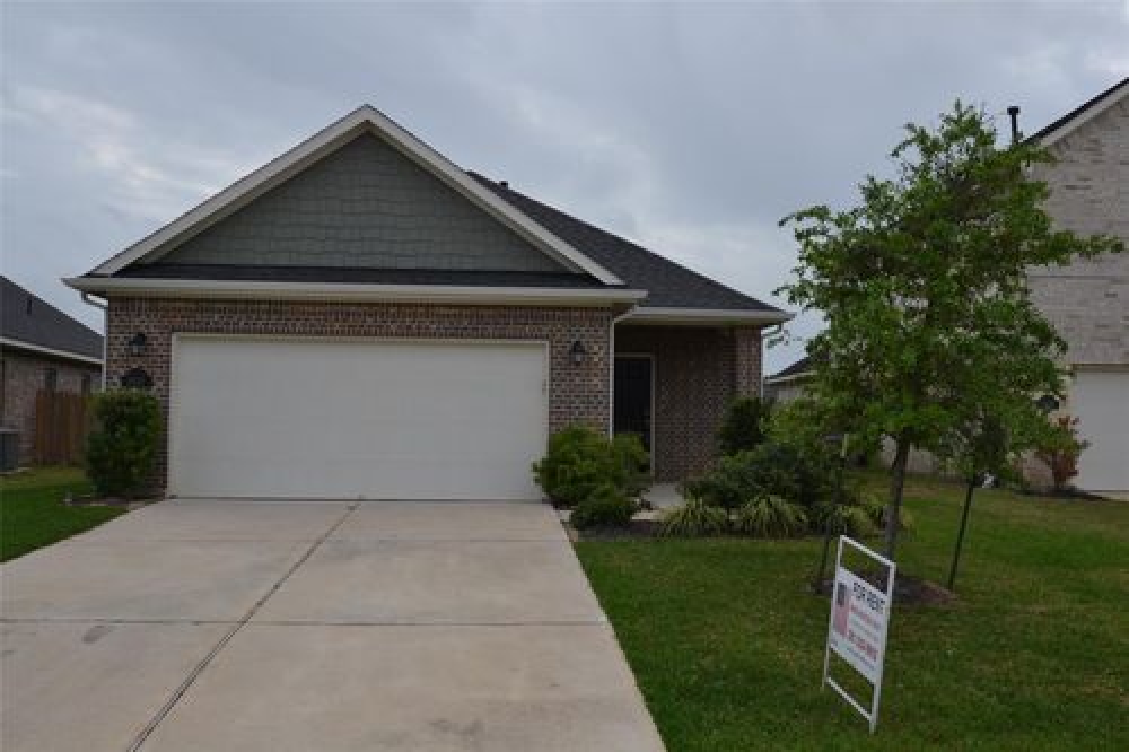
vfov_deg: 43.6
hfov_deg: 61.9
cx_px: 564
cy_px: 376
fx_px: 940
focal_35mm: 30
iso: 100
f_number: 8
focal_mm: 20
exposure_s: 1/250
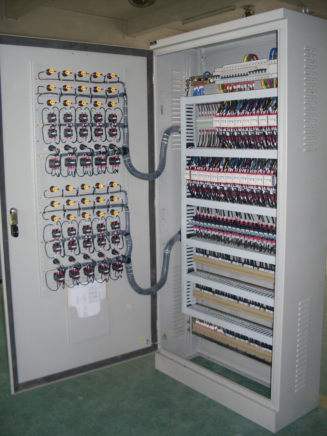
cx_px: 164
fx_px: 479
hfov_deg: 37.7
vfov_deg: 49.0
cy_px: 218
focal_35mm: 38
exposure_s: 1/45
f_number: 2.8
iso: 100
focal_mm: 6.3
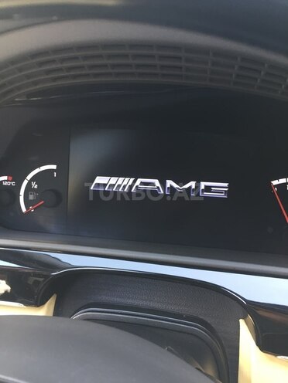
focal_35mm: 29
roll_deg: -2.0
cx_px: 144
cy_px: 192
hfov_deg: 48.2
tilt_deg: -17.5
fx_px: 322
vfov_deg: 61.7
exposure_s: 1/33
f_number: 2.2
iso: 100
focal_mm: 4.15
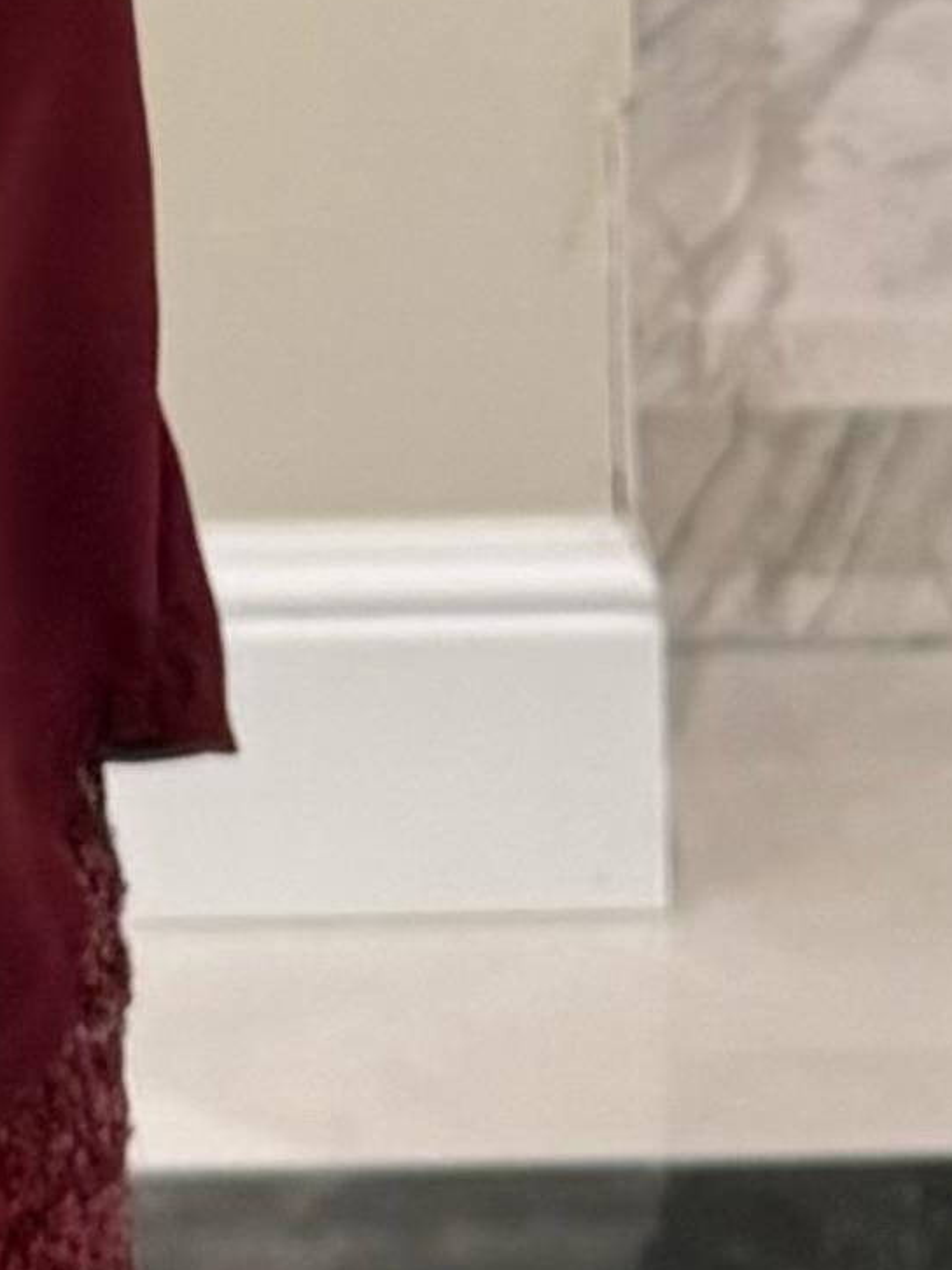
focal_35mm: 189
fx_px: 6928
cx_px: -681
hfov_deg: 7.6
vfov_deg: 9.3
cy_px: -1776
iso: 160
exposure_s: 1/50
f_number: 1.78
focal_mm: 6.76
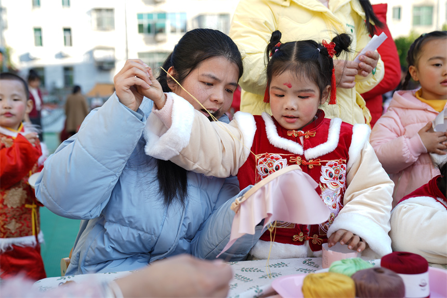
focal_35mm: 43
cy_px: 149
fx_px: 534
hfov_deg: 45.4
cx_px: 224
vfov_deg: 31.2
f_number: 3.5
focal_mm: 43
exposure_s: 1/160
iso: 80
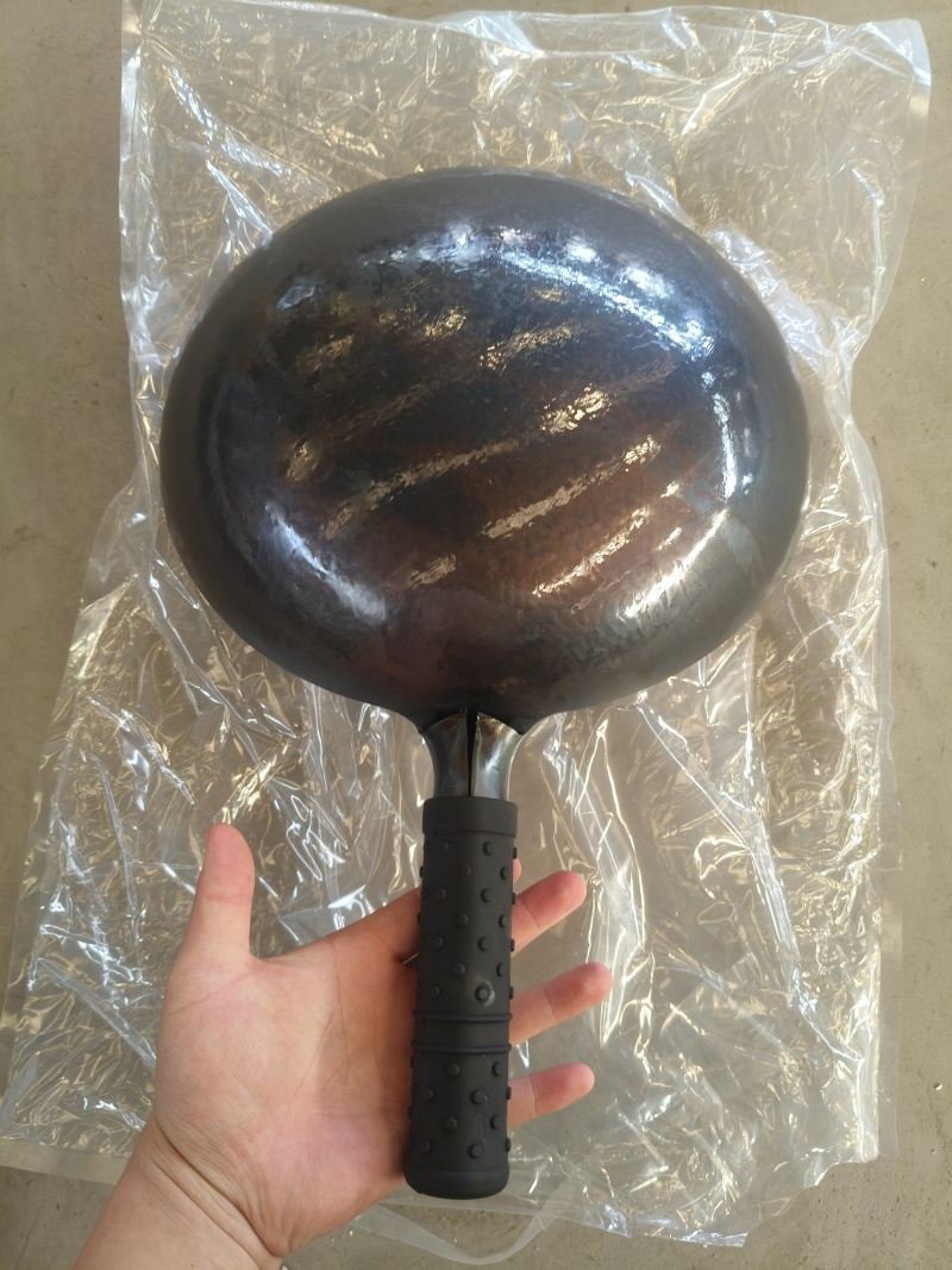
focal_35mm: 26
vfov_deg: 67.3
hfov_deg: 53.1
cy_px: 635
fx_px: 954
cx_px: 476
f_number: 1.8
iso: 250
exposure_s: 1/50.1
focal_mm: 4.84
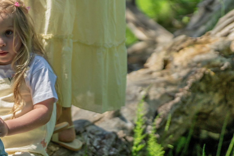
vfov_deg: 13.8
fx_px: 643
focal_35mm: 99
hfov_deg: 19.3
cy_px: 72
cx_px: -52
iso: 320
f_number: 1.8
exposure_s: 1/4000
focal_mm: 35
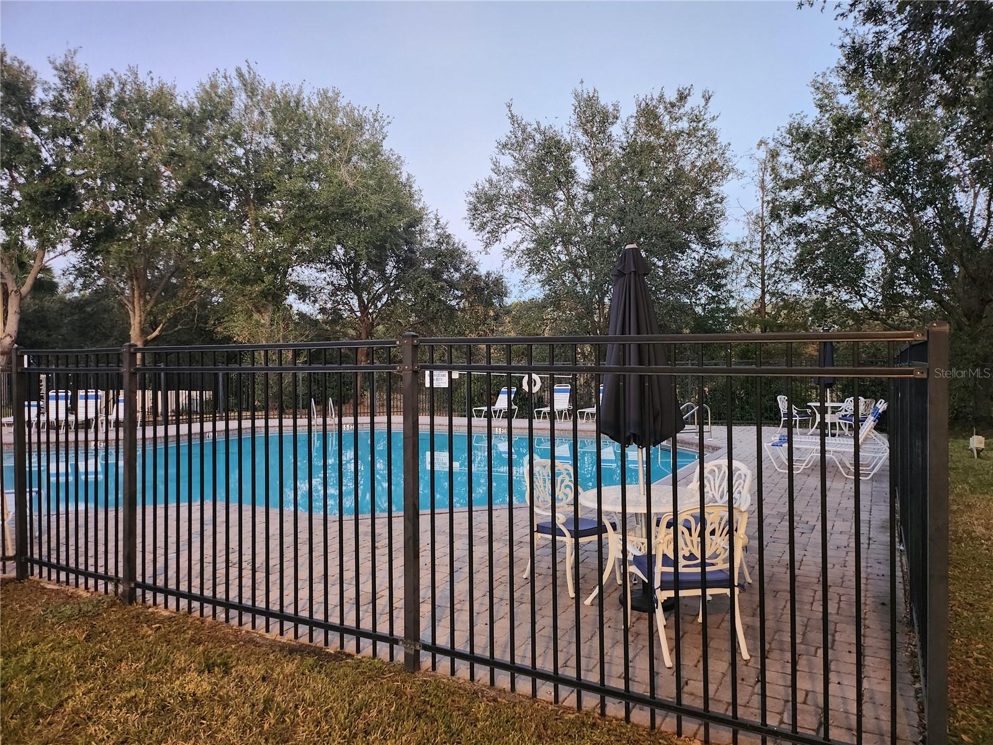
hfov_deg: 71.6
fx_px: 688
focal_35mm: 24
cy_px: 372
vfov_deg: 56.8
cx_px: 496
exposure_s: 1/60
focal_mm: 5
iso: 640
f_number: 1.8
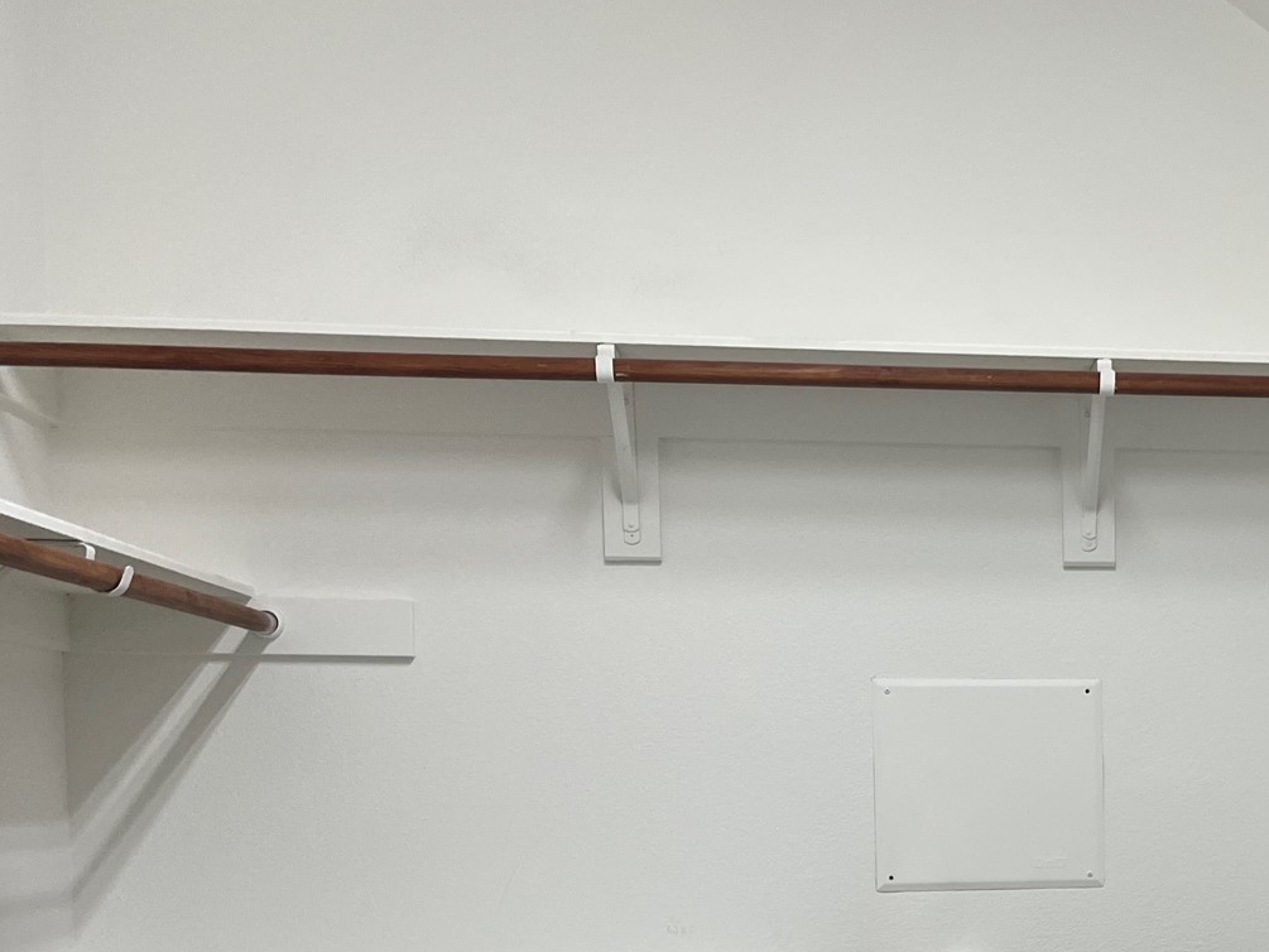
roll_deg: +0.0
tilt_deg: -3.6
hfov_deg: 34.0
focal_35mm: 53
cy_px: 876
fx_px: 1943
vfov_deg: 26.5
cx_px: 1162
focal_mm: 5.1
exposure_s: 1/120
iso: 125
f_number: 1.6
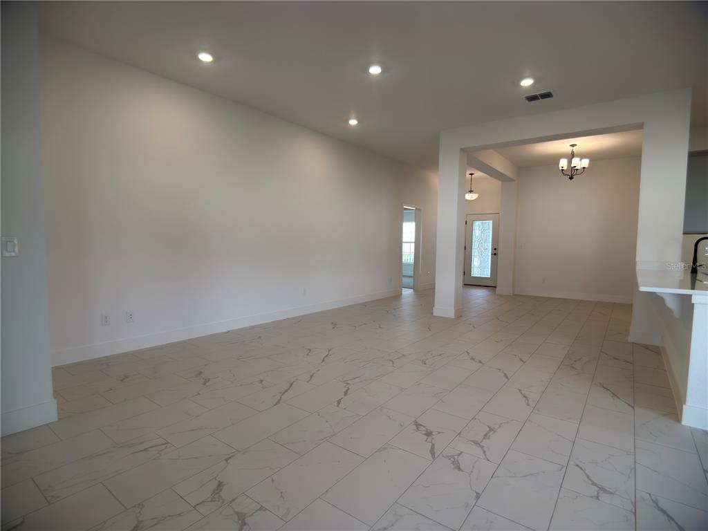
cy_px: 266
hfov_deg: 71.6
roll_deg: -0.3
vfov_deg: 56.8
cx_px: 354
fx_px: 491
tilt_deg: -3.6
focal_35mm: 24
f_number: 1.78
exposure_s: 1/196
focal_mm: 6.76
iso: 100
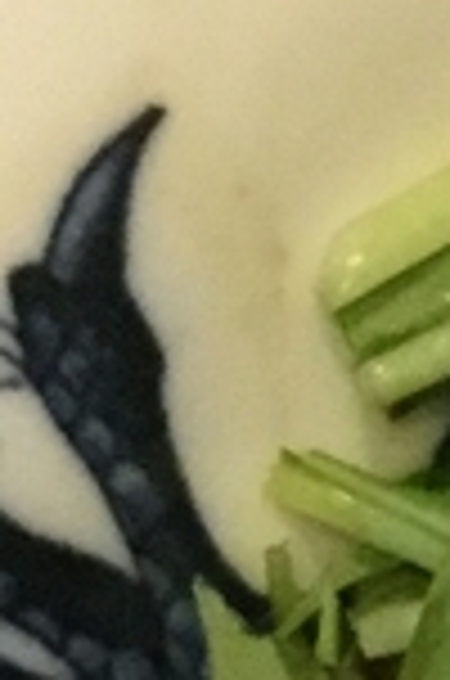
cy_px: 1175
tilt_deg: -67.5
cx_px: 1953
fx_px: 4841
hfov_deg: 4.7
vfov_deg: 7.8
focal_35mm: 257
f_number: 2.4
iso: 200
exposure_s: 1/30
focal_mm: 3.3
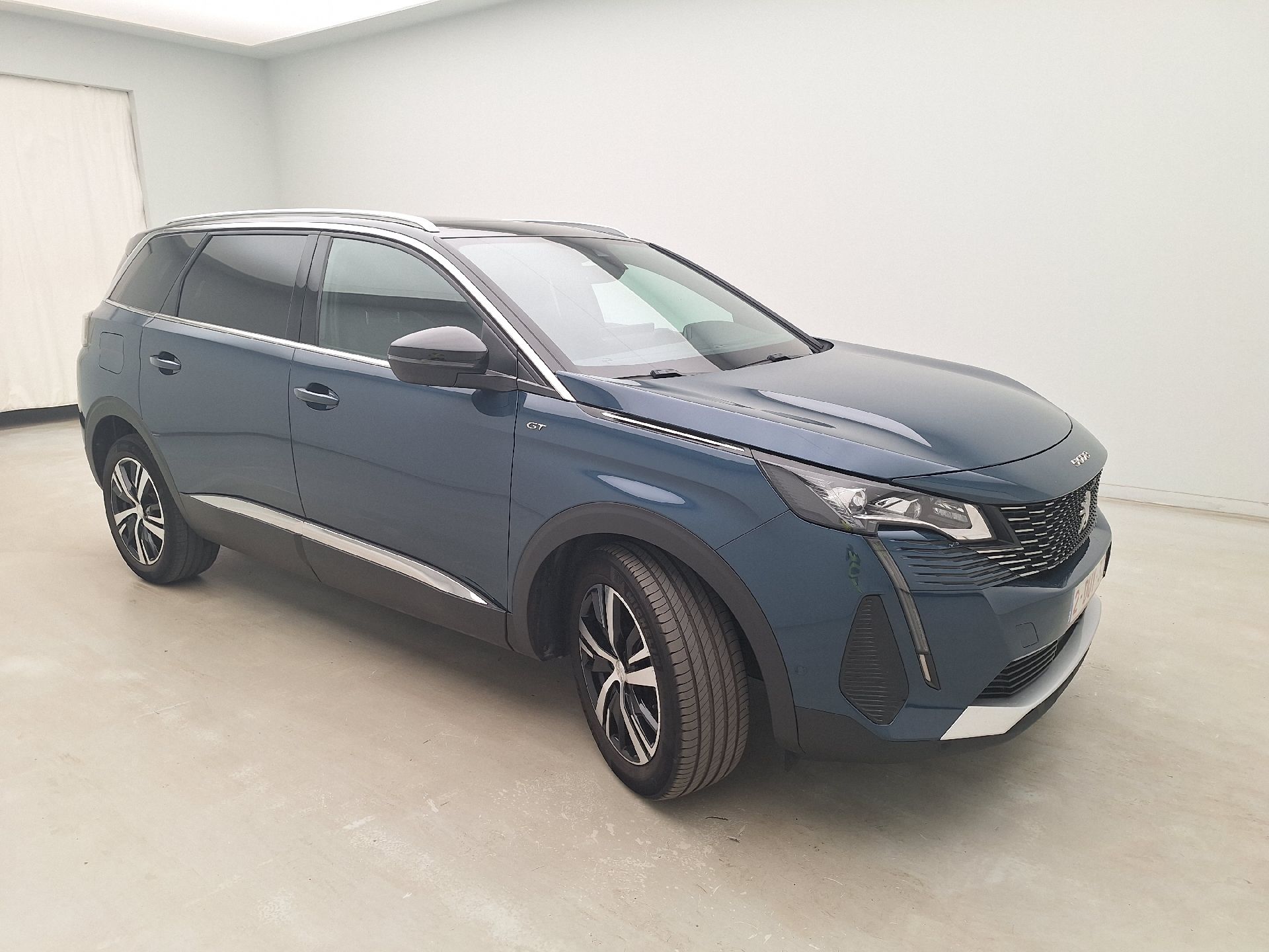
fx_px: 843
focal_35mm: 23
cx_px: 634
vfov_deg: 58.9
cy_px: 476
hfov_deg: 73.9
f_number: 1.8
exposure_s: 1/100
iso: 50
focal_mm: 5.54
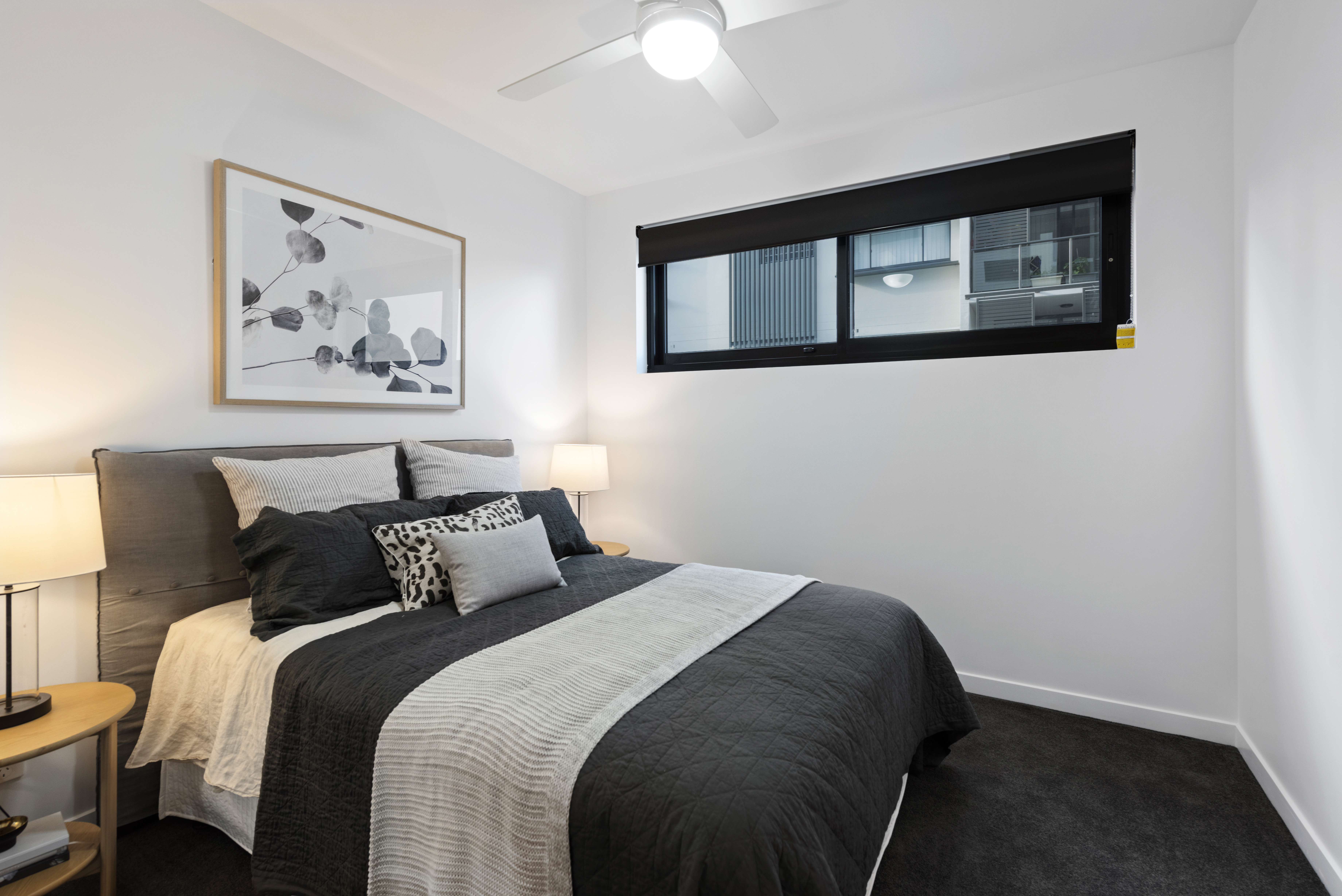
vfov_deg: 73.8
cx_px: 671
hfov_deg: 96.7
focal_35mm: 16
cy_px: 448
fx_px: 597
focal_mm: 16
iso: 250
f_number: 6.3
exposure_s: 1/2.5
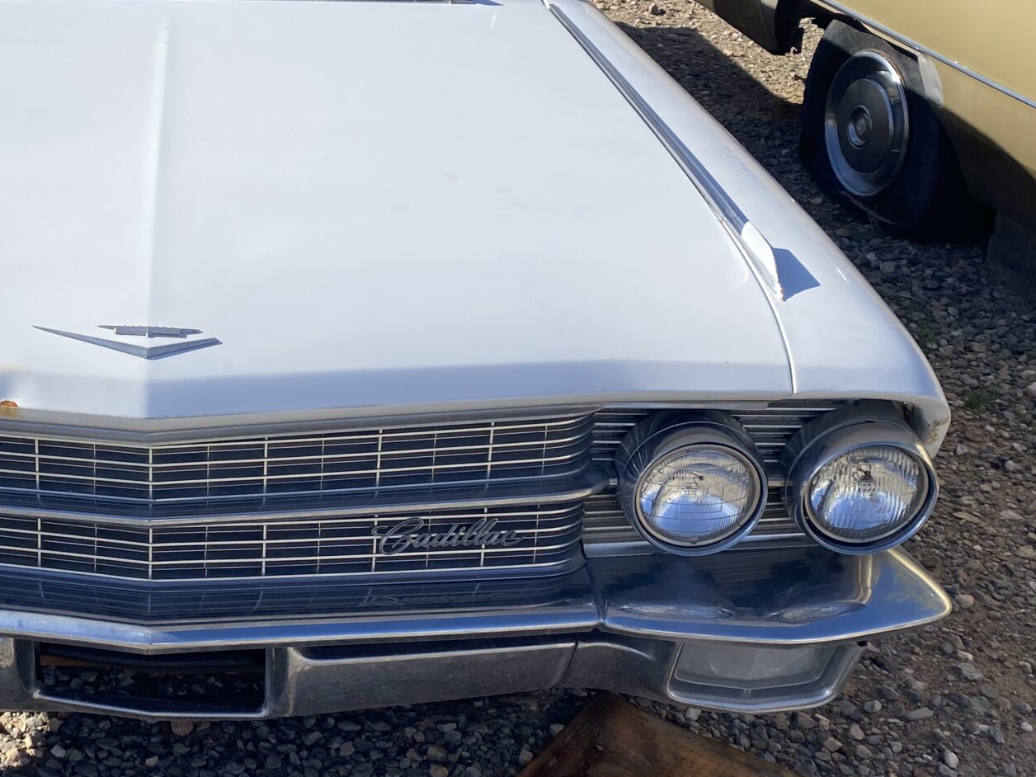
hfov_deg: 34.8
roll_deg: +0.1
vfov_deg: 27.4
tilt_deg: -22.8
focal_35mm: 53
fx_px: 1586
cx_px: 179
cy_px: 268
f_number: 1.8
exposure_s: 1/4444
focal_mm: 4.25
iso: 32
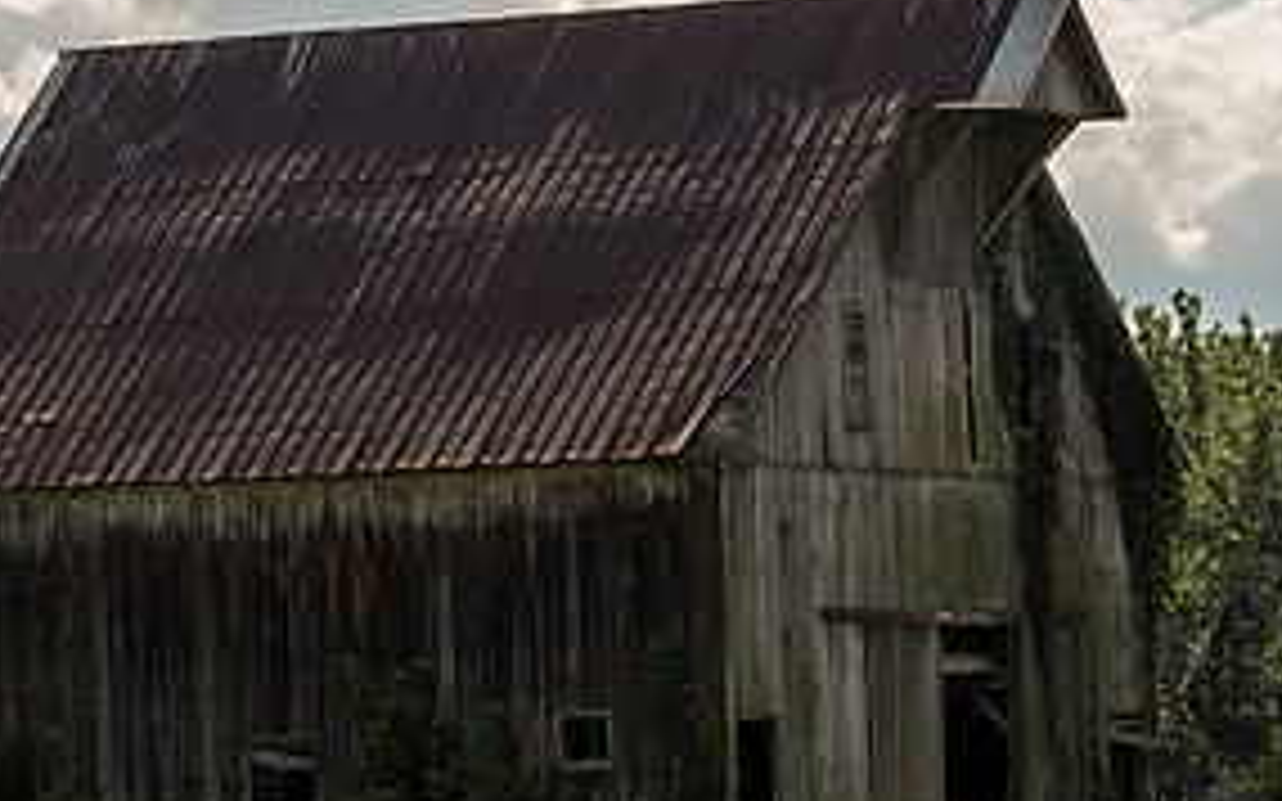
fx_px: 8279
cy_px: 511
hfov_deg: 8.8
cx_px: 837
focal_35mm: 237
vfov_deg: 5.5
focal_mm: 55
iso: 250
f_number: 9
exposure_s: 1/320
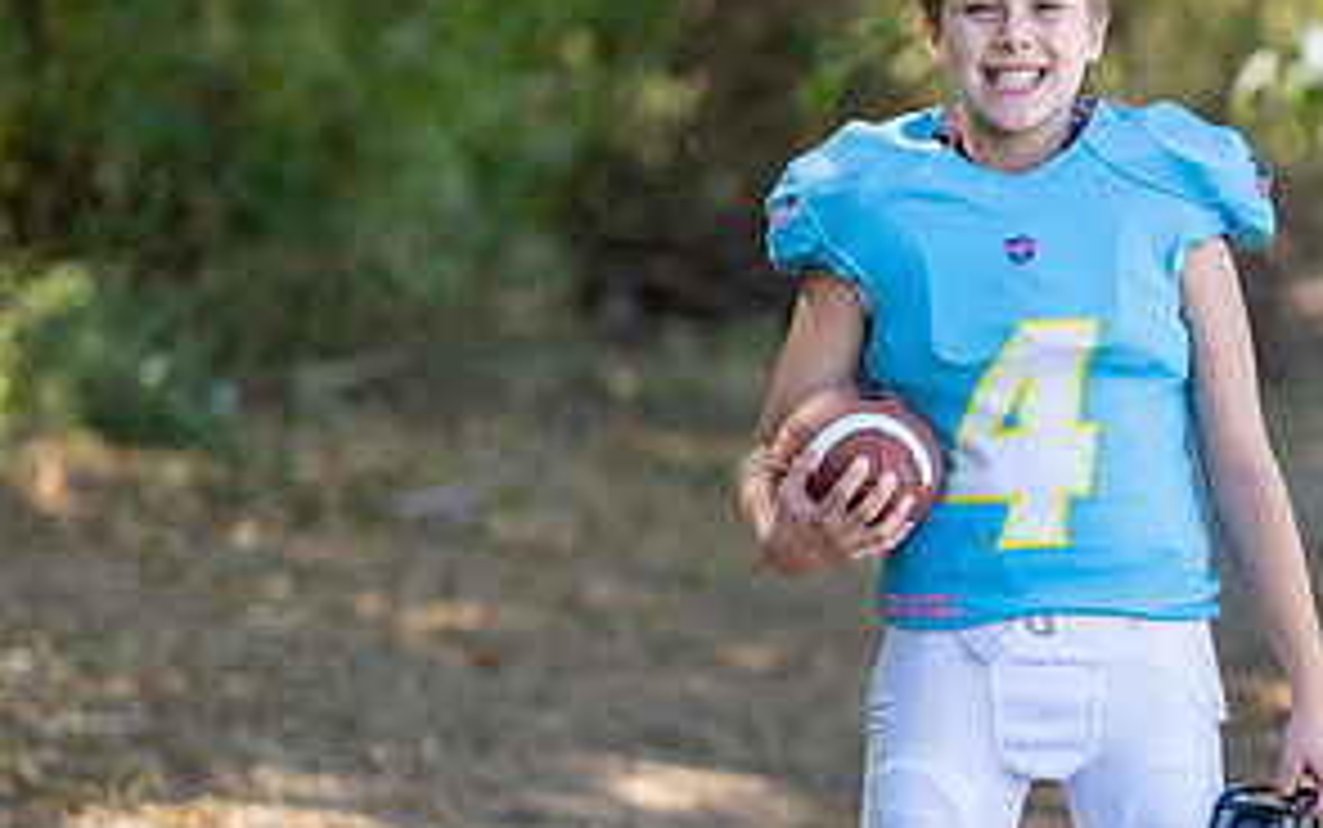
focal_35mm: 118
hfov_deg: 17.6
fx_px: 4256
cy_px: 589
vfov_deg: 11.1
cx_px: 1016
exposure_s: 1/1600
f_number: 1.2
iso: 100
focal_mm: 50
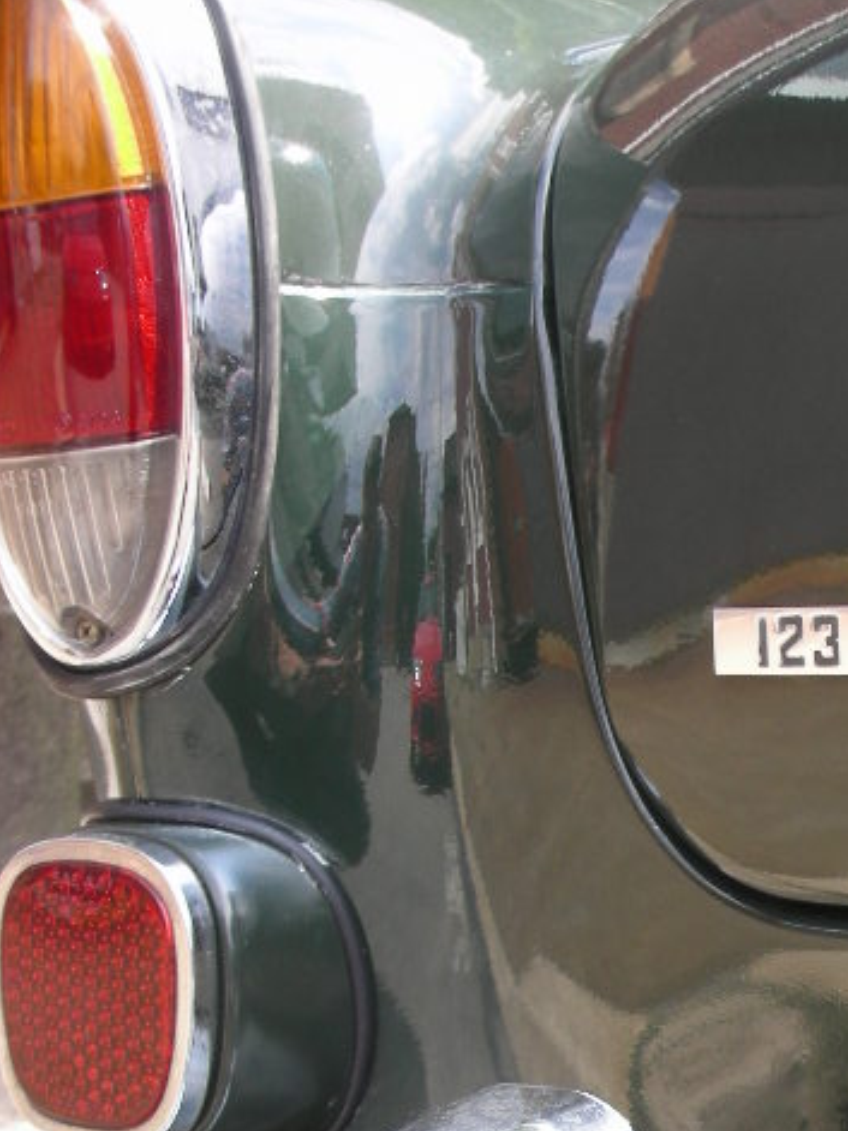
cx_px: 918
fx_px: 3268
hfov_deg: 14.5
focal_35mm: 100
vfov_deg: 19.3
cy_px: 987
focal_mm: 7.7
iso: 50
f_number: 3.5
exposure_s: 1/107
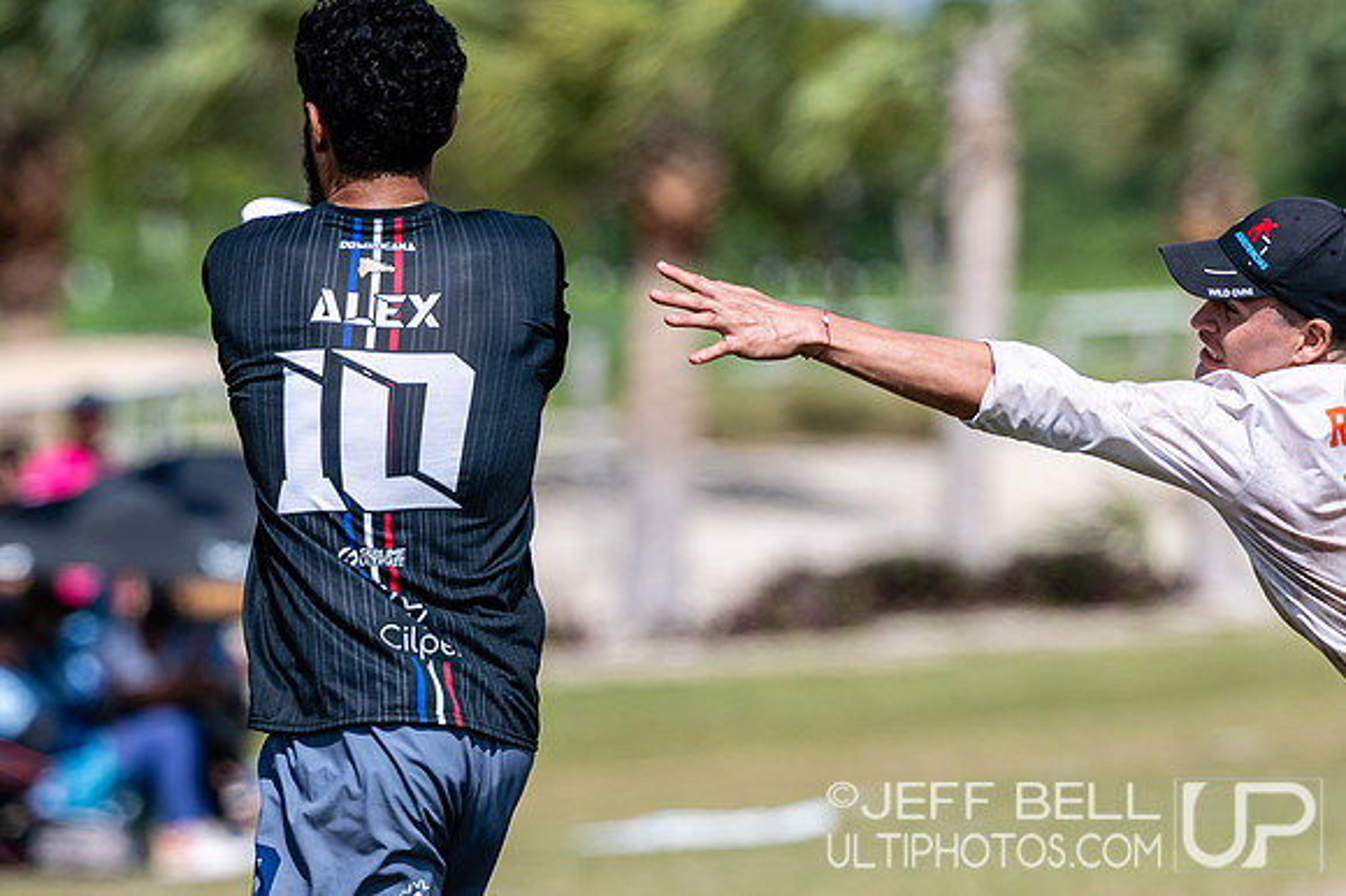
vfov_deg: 2.6
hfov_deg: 3.9
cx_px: 155
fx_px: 19846
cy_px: 793
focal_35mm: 531
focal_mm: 200
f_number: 3.2
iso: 64
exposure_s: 1/1250
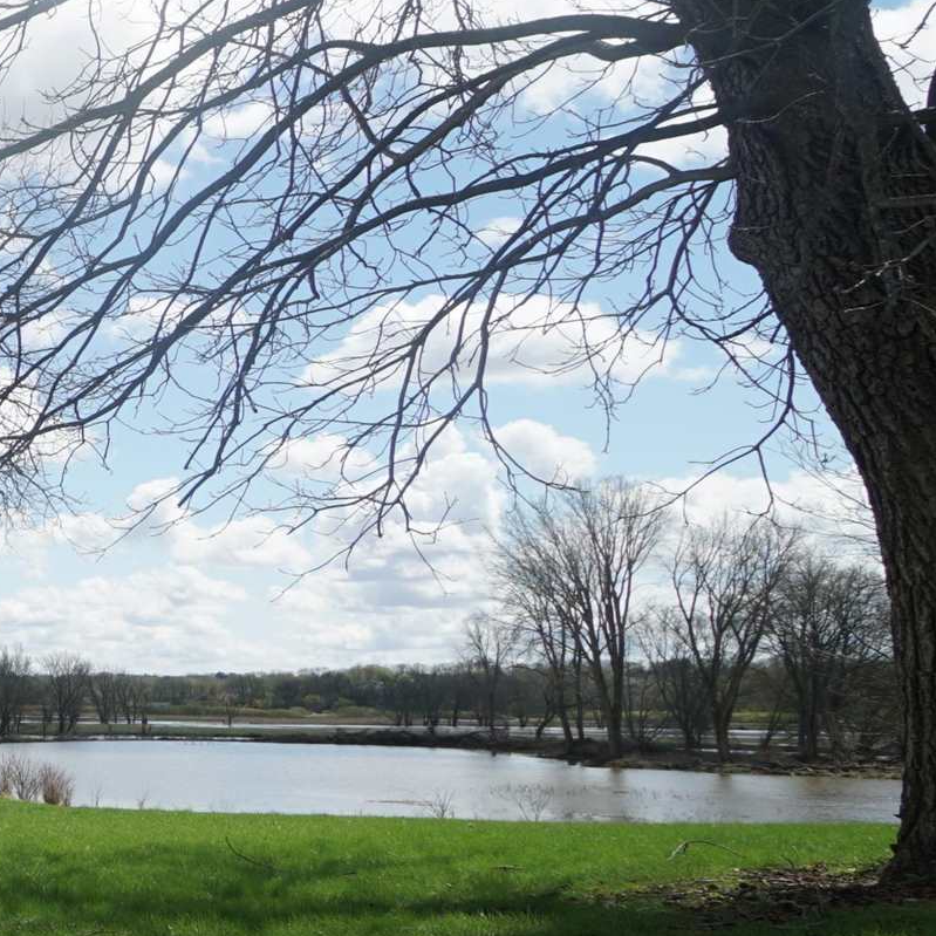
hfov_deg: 21.0
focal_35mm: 49
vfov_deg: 34.6
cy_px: 517
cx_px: -805
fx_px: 1499
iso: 100
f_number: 8
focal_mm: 10
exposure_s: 1/250
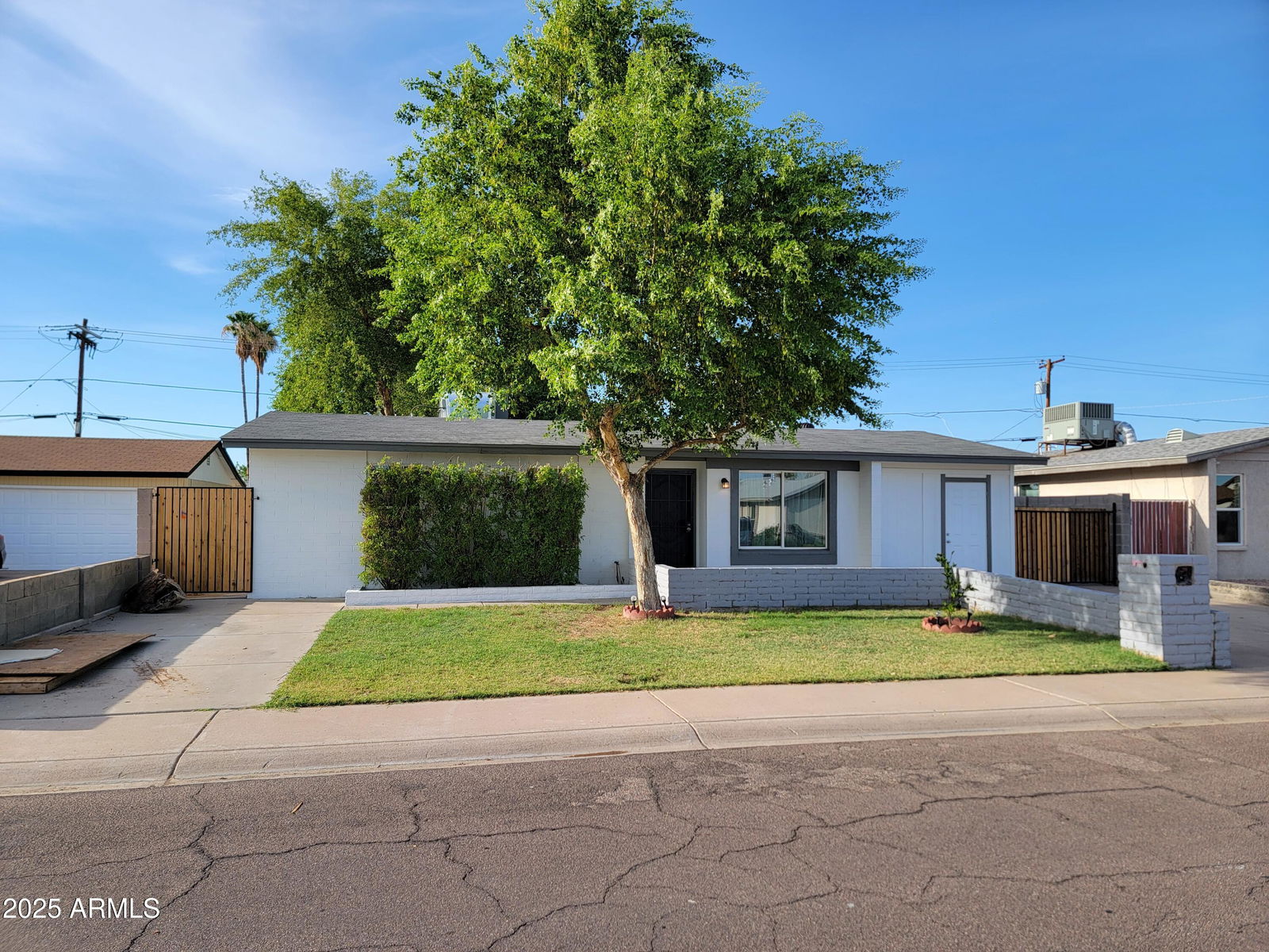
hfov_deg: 71.6
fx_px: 880
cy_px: 476
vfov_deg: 56.8
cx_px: 634
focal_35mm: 24
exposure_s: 1/542
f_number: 1.8
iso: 16
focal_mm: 6.7
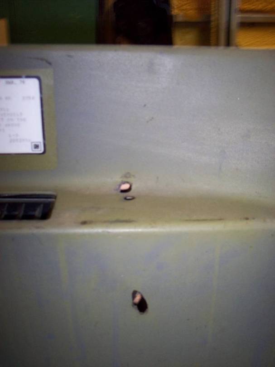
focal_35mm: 38
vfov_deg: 49.0
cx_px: 138
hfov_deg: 37.7
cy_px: 184
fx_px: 403
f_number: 2.8
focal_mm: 8
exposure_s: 1/30
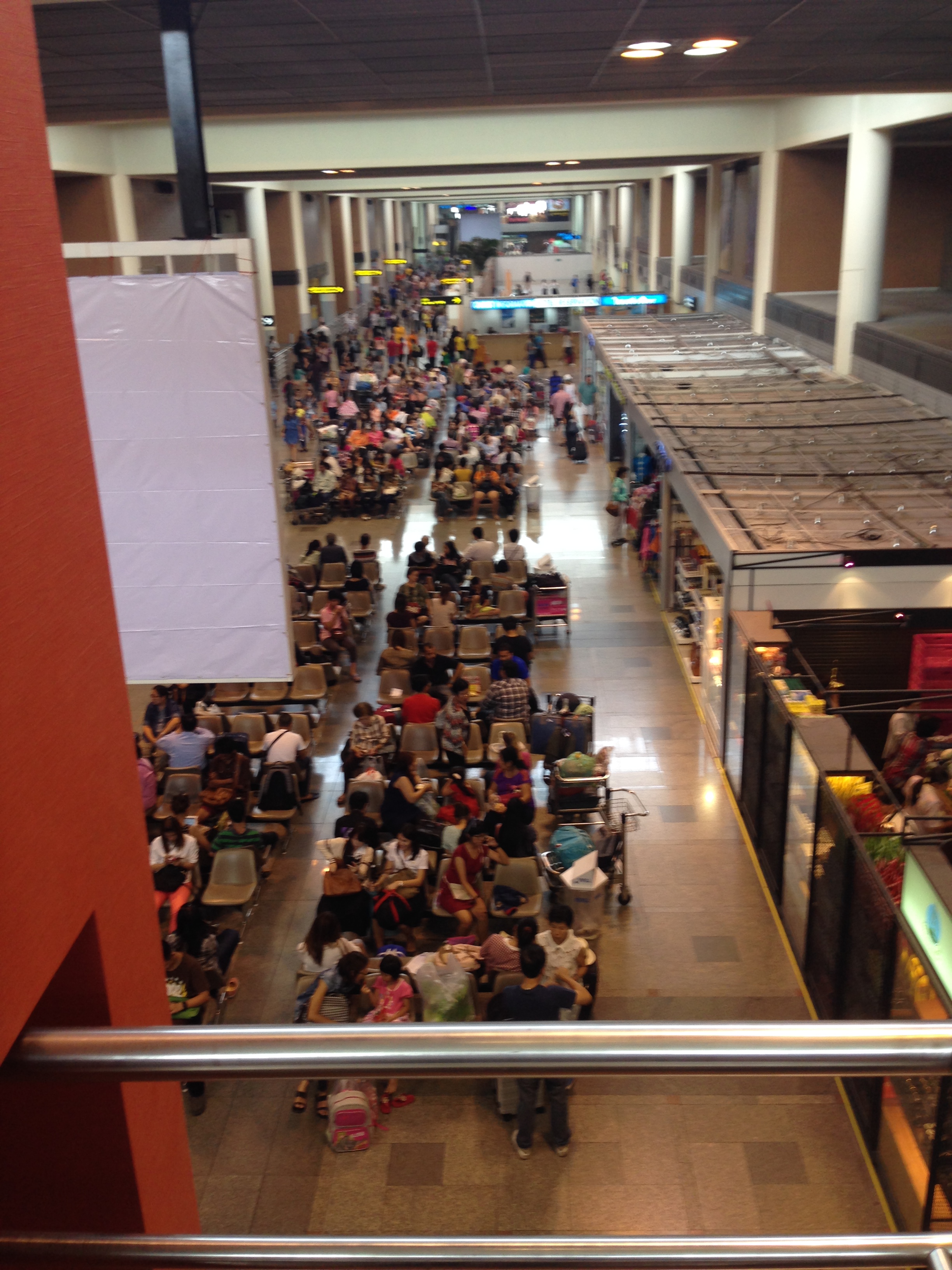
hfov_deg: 42.9
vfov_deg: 55.4
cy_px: 635
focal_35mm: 33
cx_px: 476
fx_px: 1210
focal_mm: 4.12
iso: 50
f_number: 2.4
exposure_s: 1/20
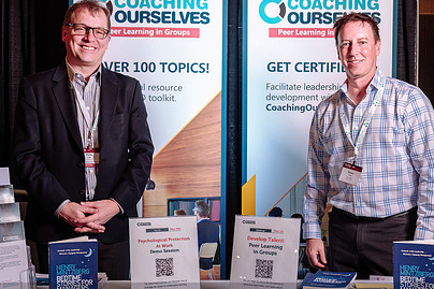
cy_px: 147
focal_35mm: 52
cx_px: 235
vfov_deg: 26.0
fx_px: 627
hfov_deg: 38.2
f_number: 4.5
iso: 1000
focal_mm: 32
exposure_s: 1/60
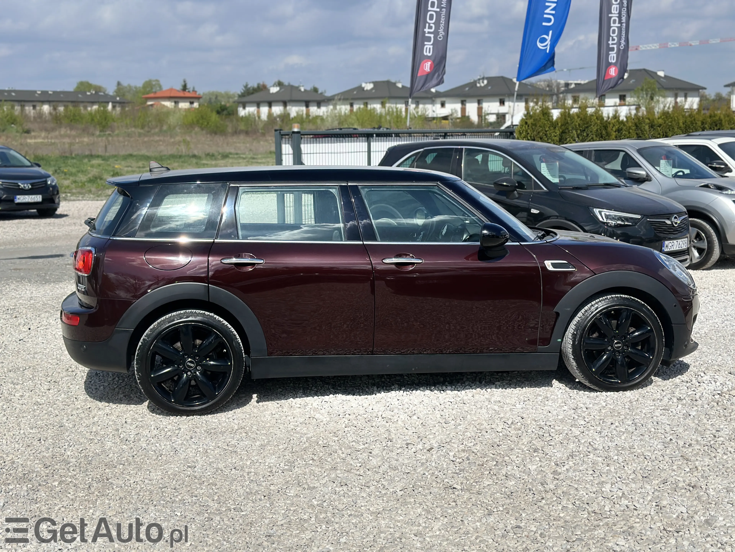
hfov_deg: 39.7
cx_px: 368
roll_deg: +2.4
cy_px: 276
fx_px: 1019
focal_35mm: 48
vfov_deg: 30.3
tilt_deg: -8.4
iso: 100
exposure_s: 1/8929
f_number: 1.78
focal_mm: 6.86
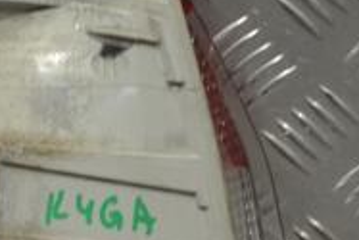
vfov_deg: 6.8
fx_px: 2016
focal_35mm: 202
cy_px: 173
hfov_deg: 10.0
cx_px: -60
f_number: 5.3
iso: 125
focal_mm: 42
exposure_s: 1/30
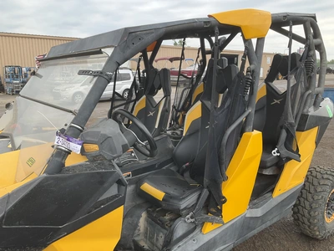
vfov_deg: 48.2
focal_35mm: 29
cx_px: 167
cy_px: 126
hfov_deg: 61.7
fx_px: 280
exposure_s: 1/397
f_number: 1.8
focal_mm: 3
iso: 25
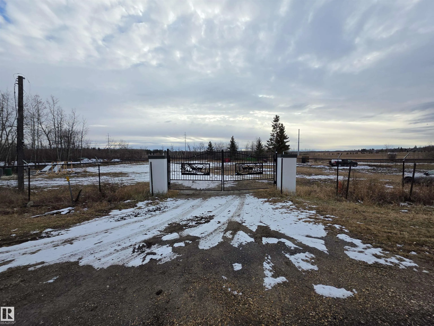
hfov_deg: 106.2
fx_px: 163
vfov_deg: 89.9
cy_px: 163
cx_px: 217
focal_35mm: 13
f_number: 1.9
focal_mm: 2.2
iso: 40
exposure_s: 1/1663
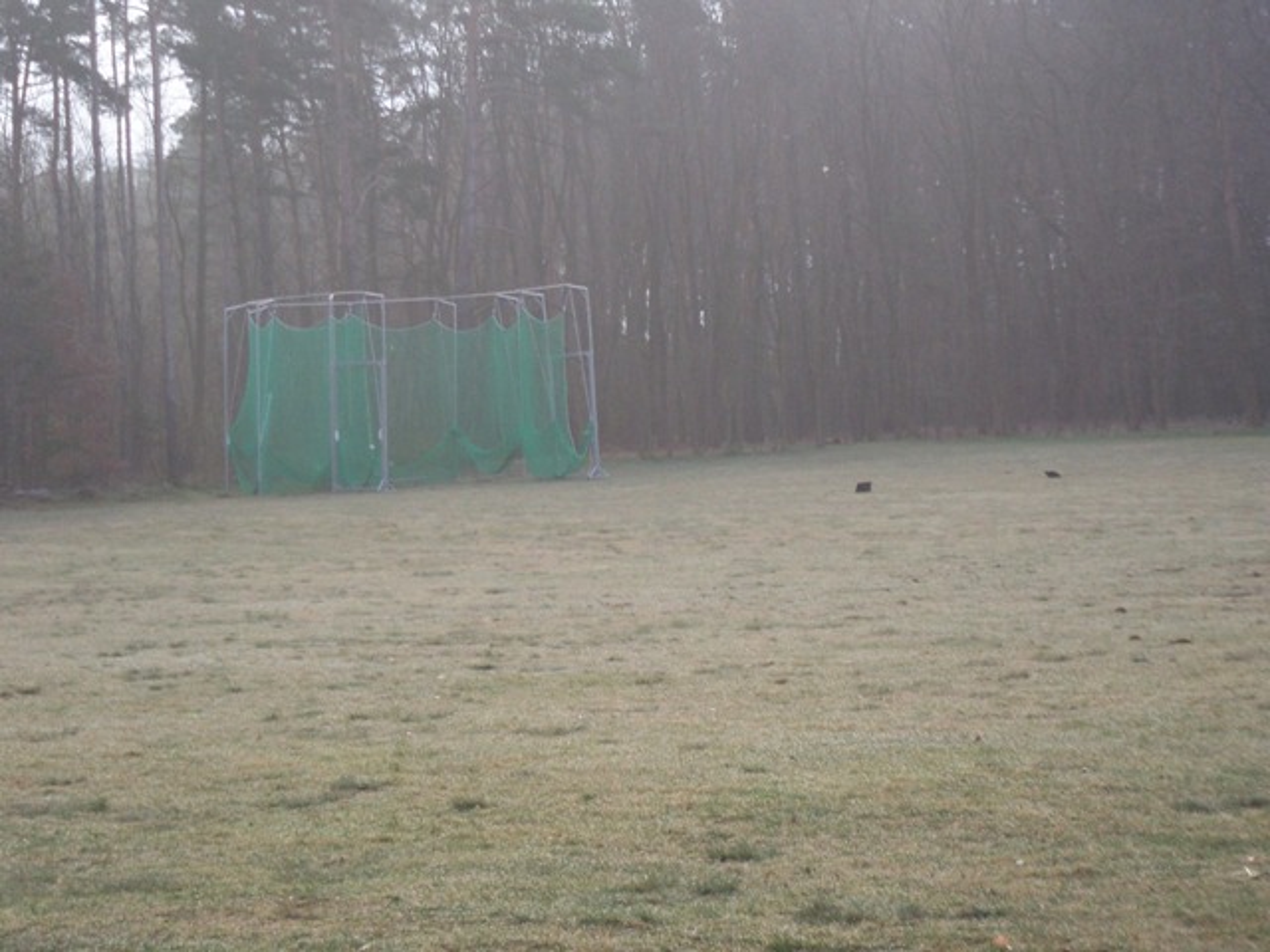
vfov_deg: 12.7
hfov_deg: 16.8
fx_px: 4293
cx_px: 635
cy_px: 476
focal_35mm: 117
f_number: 4.4
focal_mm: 19.2
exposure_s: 1/125
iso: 100
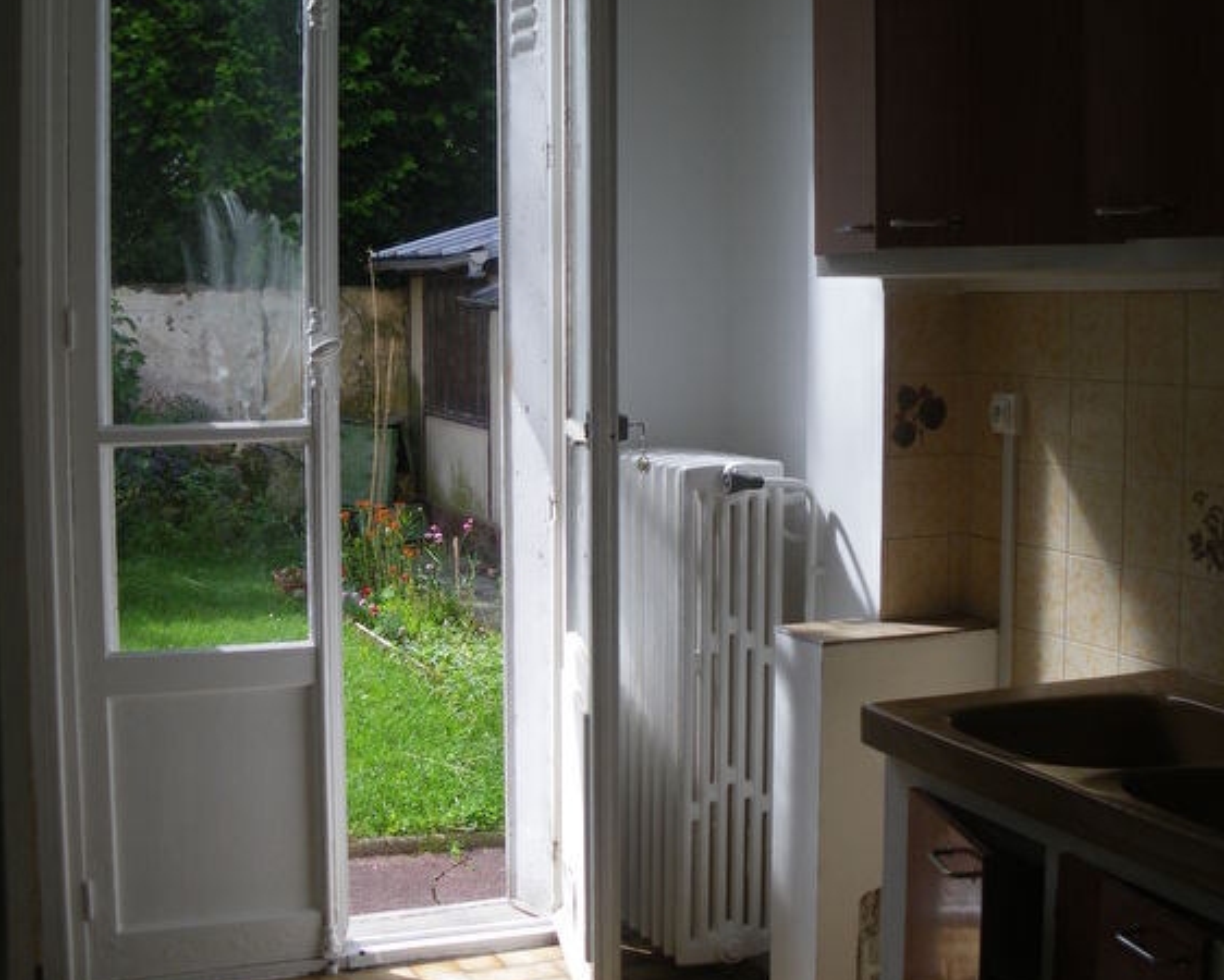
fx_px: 1739
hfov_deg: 38.8
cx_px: 599
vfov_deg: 31.4
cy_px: 418
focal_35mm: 48
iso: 64
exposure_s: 1/250
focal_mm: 6.3
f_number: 3.5
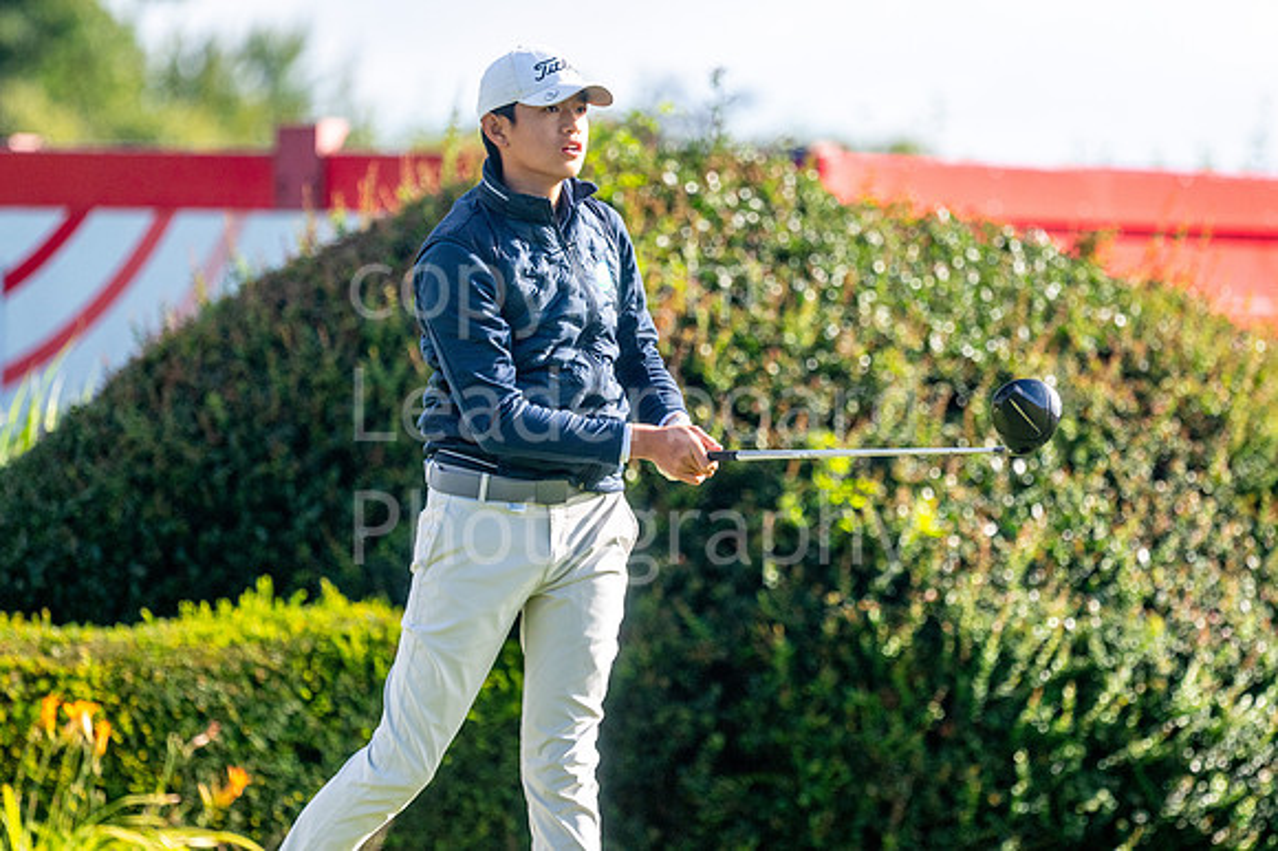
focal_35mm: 450
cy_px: 426
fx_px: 15965
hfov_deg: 4.6
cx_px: 639
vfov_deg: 3.1
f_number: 4
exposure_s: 1/2500
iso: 320
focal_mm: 300
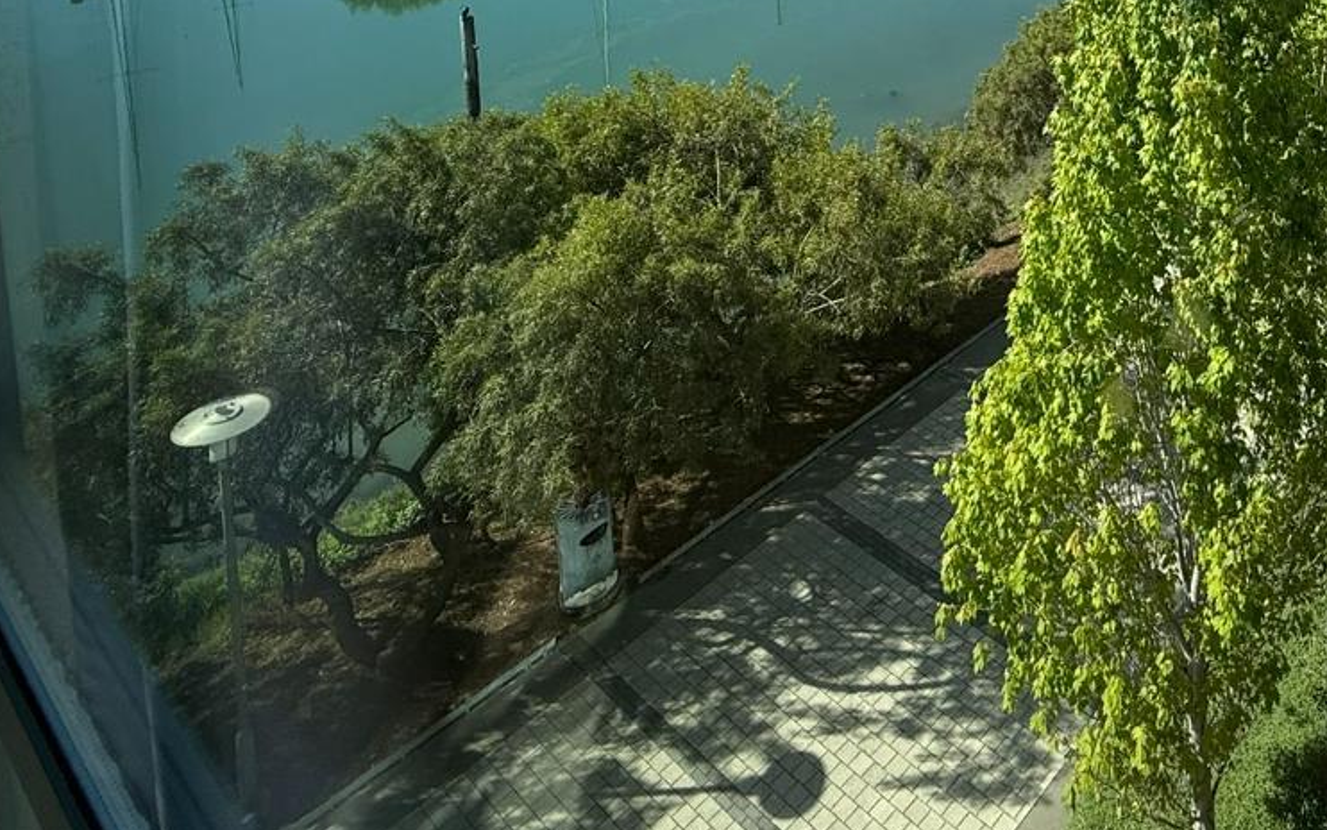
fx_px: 1085
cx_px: 1128
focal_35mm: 30
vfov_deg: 34.1
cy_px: -157
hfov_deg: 56.5
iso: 50
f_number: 2.2
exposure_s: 1/970
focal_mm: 2.22
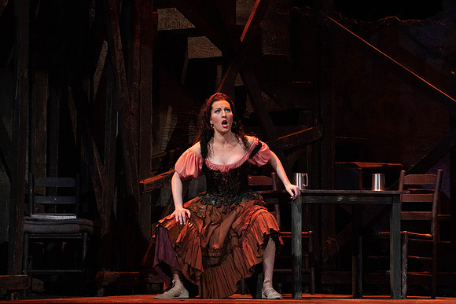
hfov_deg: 9.0
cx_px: 229
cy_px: 157
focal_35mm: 229
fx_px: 2905
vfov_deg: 6.0
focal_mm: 200
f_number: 8
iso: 6400
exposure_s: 1/200
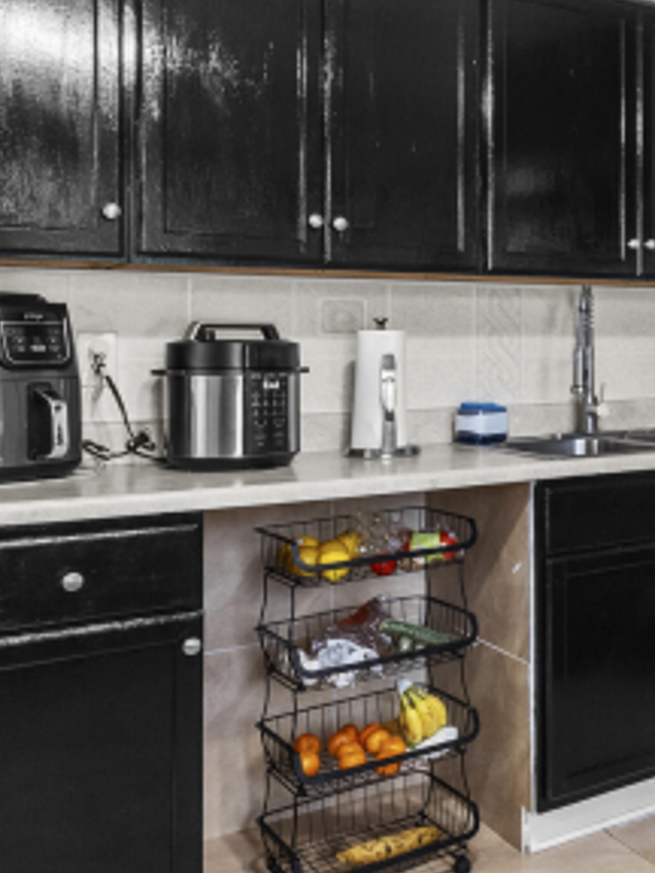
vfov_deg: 46.7
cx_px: 717
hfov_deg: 31.9
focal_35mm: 40
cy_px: 379
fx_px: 1009
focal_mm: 16
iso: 1000
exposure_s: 1.3
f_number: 13
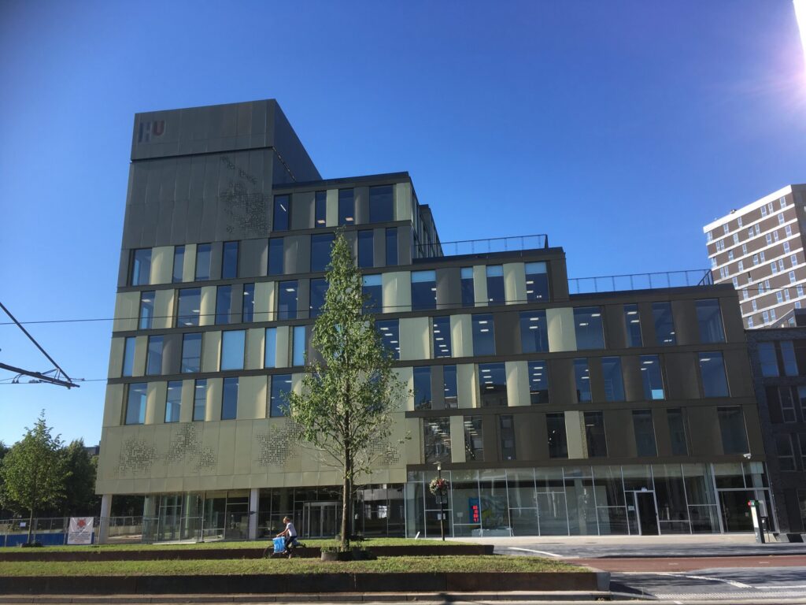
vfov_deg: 48.2
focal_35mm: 29
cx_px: 403
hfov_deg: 61.7
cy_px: 302
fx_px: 675
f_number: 2.2
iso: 25
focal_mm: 4.15
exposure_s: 1/864
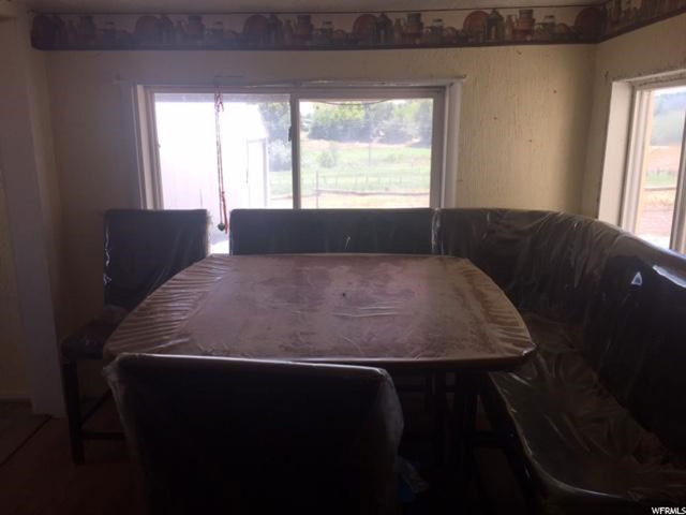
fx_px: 575
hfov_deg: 61.7
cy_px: 258
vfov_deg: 48.2
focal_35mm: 29
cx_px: 343
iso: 32
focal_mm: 4.15
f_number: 2.2
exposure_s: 1/213
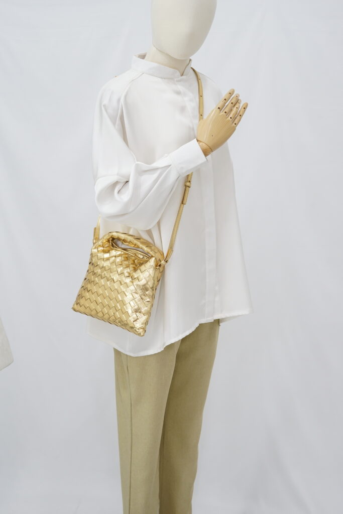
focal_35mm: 50
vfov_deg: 39.6
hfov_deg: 27.0
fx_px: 714
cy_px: 257
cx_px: 172
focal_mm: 50
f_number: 6.3
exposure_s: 1/13
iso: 640
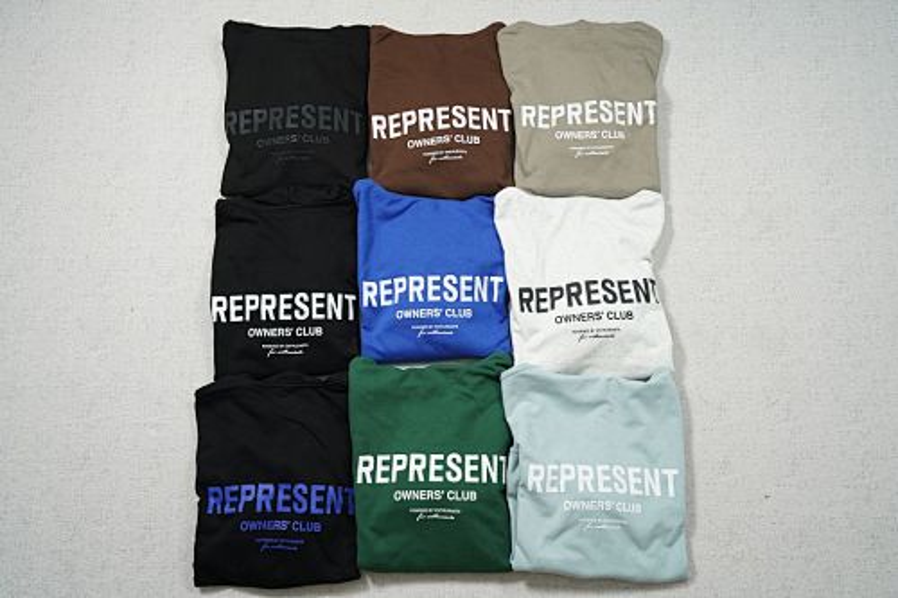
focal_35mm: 31
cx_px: 449
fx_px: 773
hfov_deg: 60.3
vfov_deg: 42.3
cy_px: 299
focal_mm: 31
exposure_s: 1/100
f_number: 10
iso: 1600
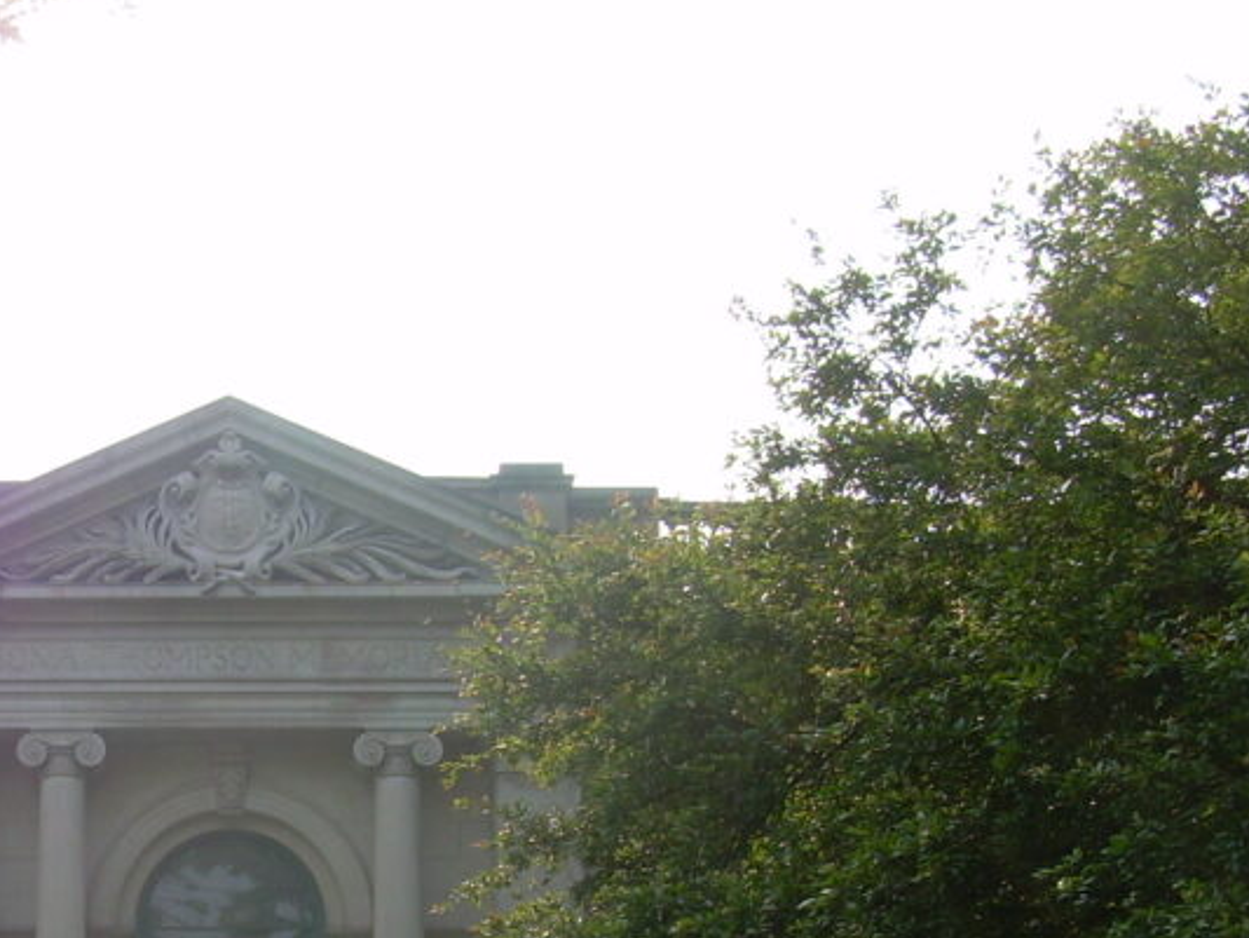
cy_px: 847
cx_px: 143
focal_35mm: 73
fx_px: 2635
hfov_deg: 25.9
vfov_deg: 19.8
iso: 50
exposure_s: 1/273
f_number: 4.6
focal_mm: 6.3
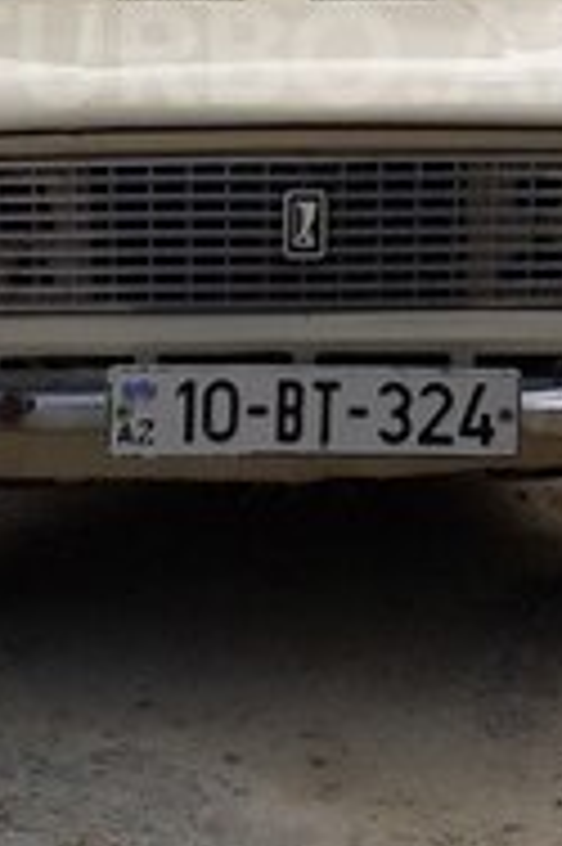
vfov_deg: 26.3
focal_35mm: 74
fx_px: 1736
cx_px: 279
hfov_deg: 18.4
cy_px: 54
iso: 40
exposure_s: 1/1156
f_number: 1.9
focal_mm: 3.6
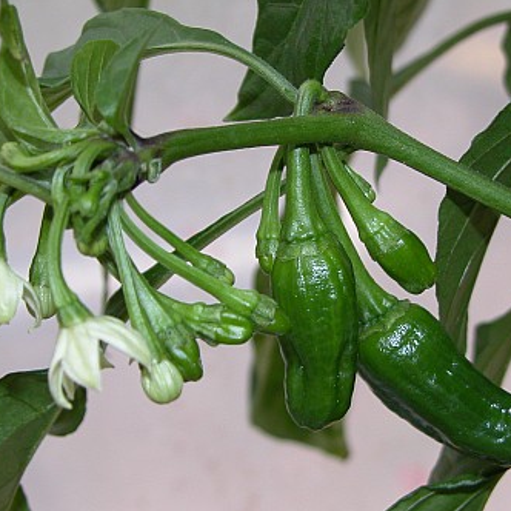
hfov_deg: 28.6
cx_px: 262
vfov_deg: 28.6
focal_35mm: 60
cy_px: 255
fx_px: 1002
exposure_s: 1/70
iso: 100
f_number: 3.4
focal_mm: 12.7
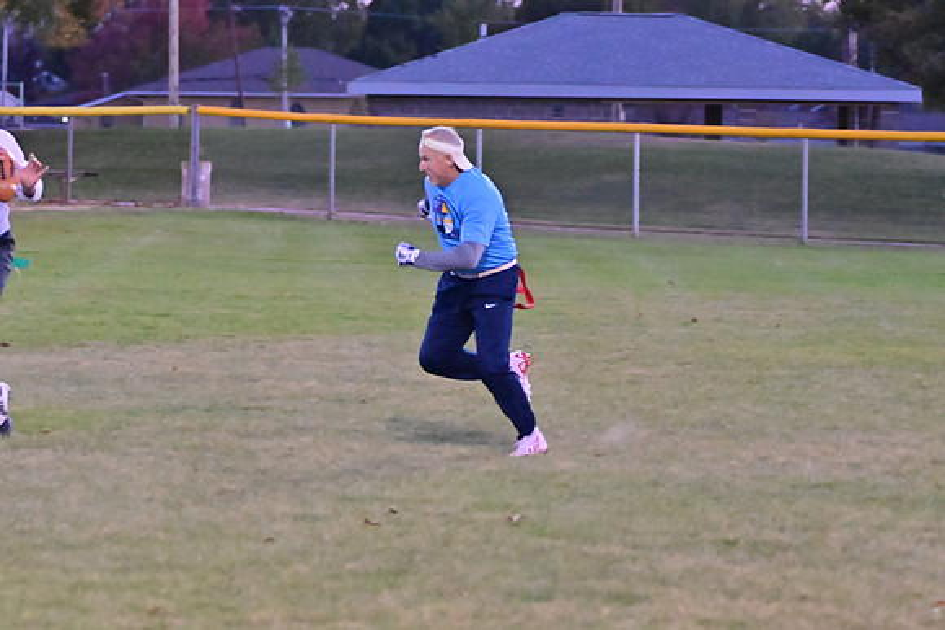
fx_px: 4516
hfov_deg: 11.9
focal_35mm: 172
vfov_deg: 8.0
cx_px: 472
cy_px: 315
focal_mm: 115
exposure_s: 1/500
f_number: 4
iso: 6400
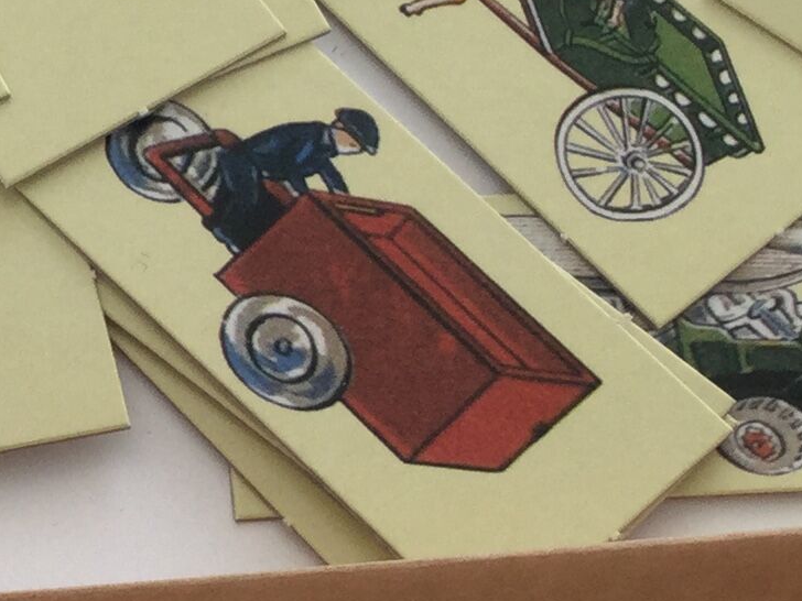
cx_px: 50
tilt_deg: -66.2
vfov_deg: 10.6
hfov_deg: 14.0
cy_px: 527
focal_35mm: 139
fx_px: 3220
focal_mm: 3.3
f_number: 2.4
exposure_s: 1/100
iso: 32
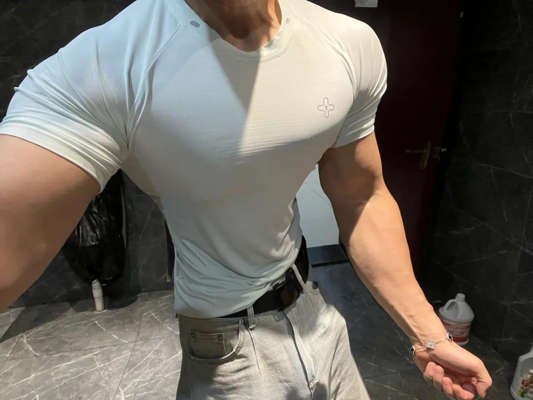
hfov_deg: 67.3
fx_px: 400
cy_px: 200
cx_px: 266
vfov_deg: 53.1
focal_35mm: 26
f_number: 1.5
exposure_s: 1/60
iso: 125
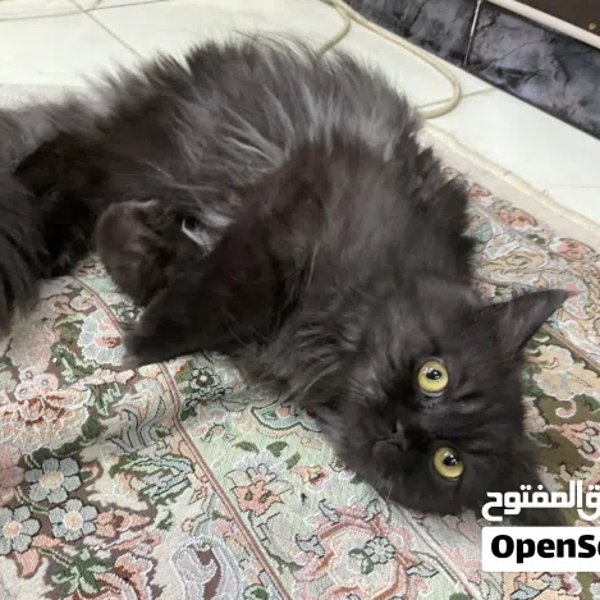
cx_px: 289
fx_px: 686
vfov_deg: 47.2
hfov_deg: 47.2
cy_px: 296
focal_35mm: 35
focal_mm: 3
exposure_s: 1/50
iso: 160
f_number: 1.8
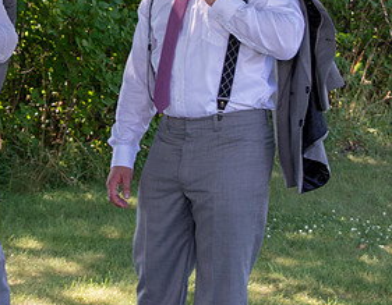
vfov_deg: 9.2
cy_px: 14
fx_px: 1884
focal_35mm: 164
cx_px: 62
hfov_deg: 11.8
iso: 400
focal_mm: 48
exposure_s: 1/160
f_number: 6.3
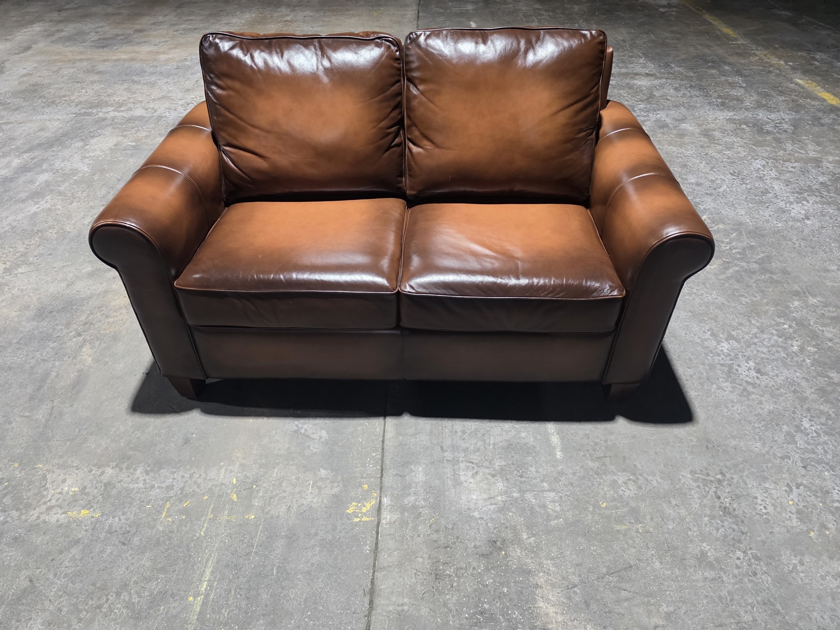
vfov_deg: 58.9
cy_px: 315
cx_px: 420
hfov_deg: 73.9
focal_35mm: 23
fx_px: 558
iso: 1000
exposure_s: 1/120
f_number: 1.7
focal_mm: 6.3
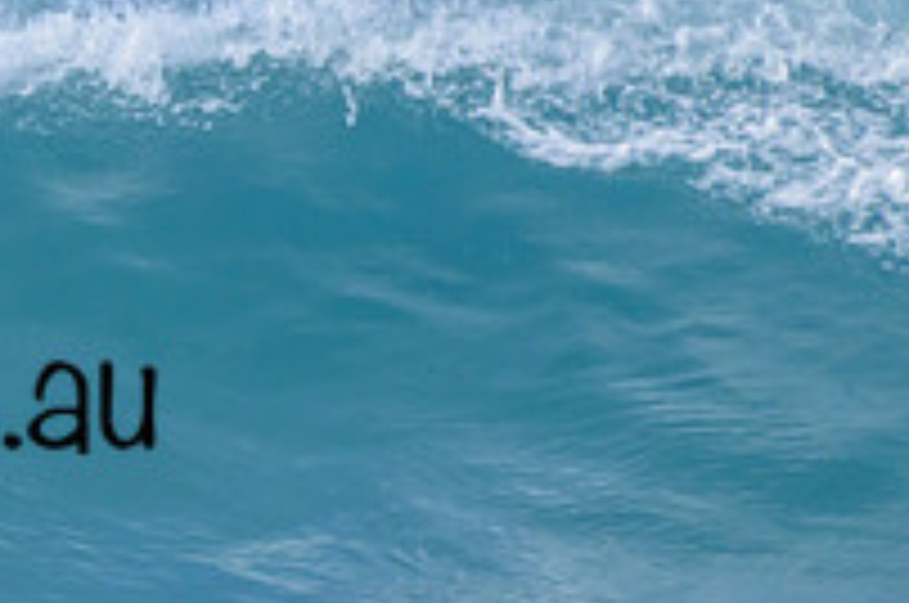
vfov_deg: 0.5
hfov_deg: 0.7
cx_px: -320
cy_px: 344
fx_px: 72553
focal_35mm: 2878
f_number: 11
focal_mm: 1000
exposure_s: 1/2000
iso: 1400
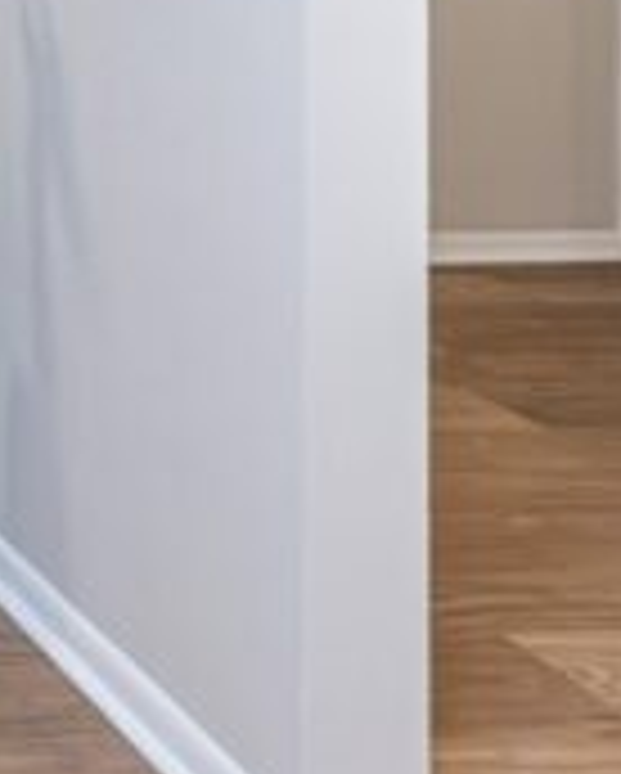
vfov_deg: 26.2
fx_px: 1399
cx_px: -801
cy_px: -238
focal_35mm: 61
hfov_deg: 15.7
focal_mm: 14
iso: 2000
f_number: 8
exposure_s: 1/100
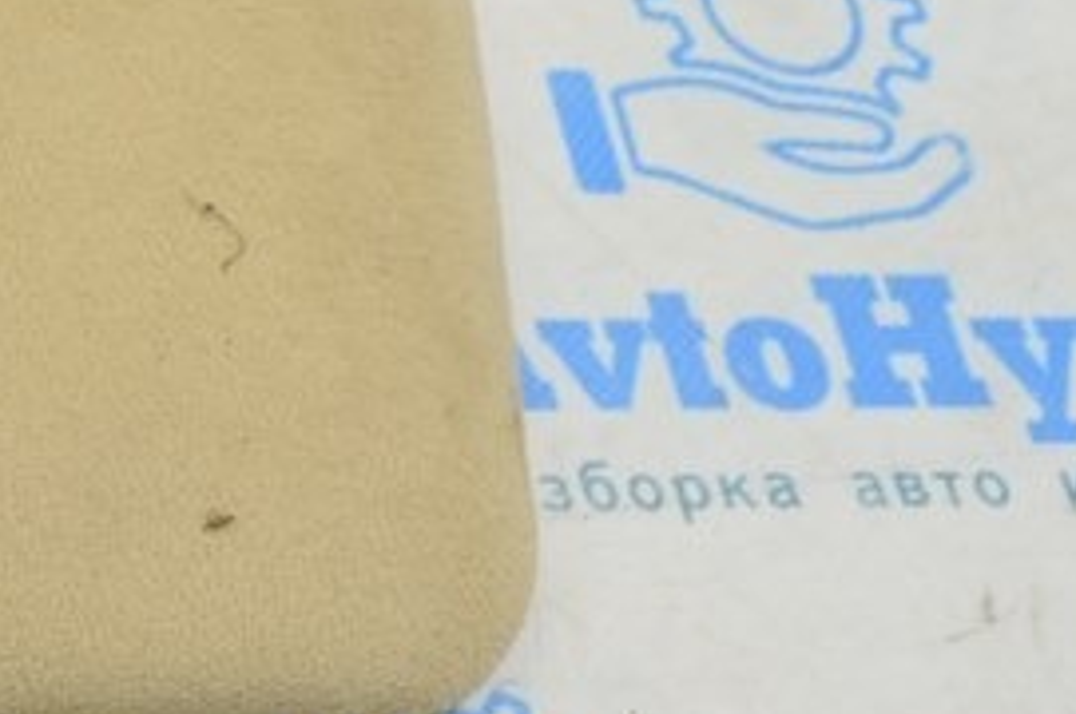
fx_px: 3549
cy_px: 157
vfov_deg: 11.5
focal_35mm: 119
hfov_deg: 15.0
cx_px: -874
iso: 400
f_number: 5.6
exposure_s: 1/20
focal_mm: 21
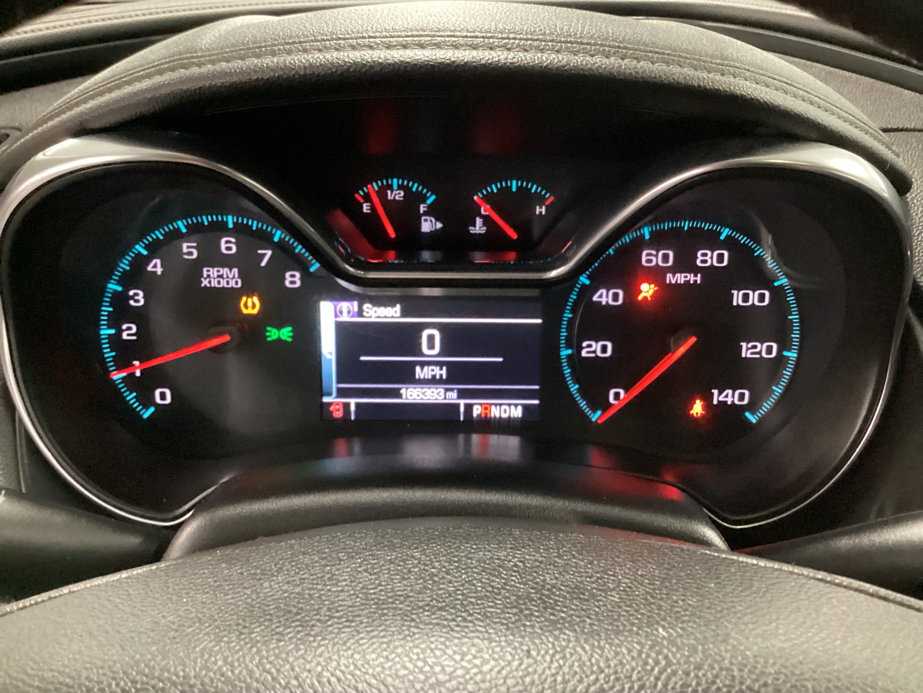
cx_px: 462
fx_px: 827
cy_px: 346
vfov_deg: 45.4
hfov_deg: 58.4
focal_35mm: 31
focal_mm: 3.3
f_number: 2.4
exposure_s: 1/20
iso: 800
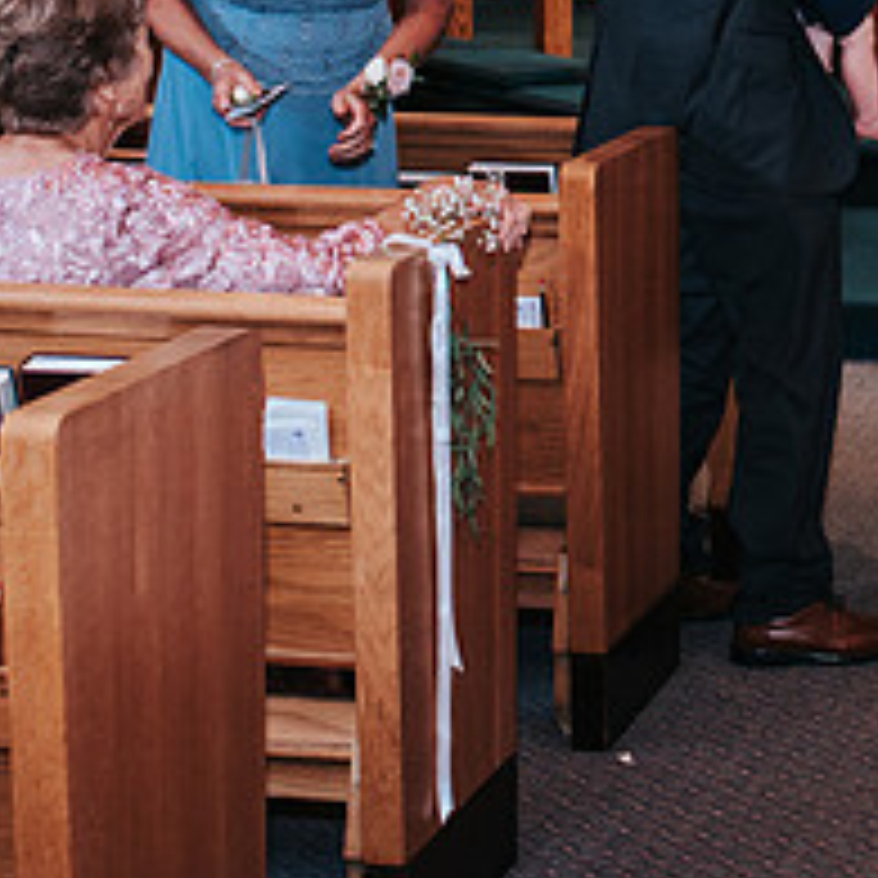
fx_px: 2927
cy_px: -95
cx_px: 958
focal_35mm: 102
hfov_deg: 16.6
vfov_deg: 16.5
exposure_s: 1/125
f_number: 3.2
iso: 1000
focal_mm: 35
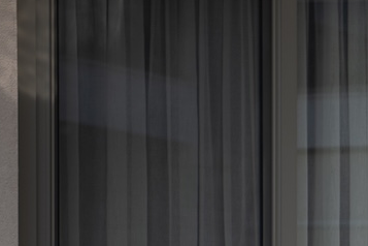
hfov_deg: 8.9
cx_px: 523
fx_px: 2310
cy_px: 392
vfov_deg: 6.0
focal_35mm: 226
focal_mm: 62
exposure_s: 1/400
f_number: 3.5
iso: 100
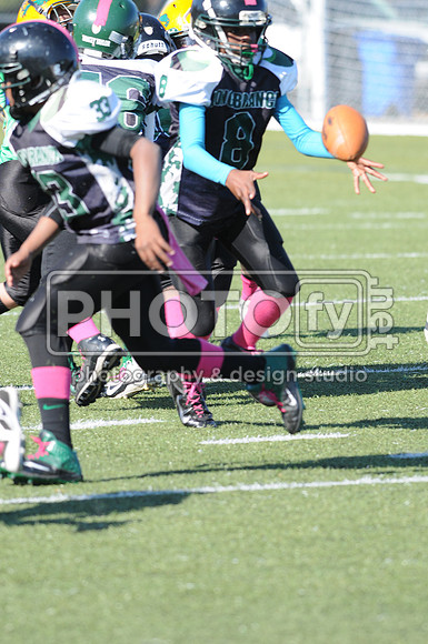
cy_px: 322
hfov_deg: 3.0
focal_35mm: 450
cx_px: 214
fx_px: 8048
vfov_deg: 4.6
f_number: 5
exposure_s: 1/500
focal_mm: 300
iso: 200
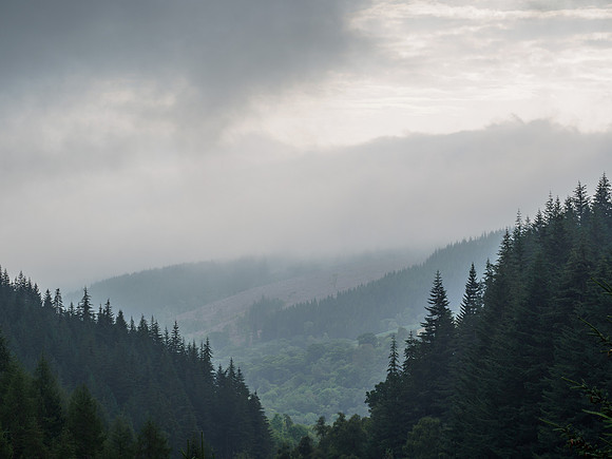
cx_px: 306
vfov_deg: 12.3
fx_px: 2122
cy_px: 230
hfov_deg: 16.4
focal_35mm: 120
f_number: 7.1
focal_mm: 60
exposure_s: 1/100
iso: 64
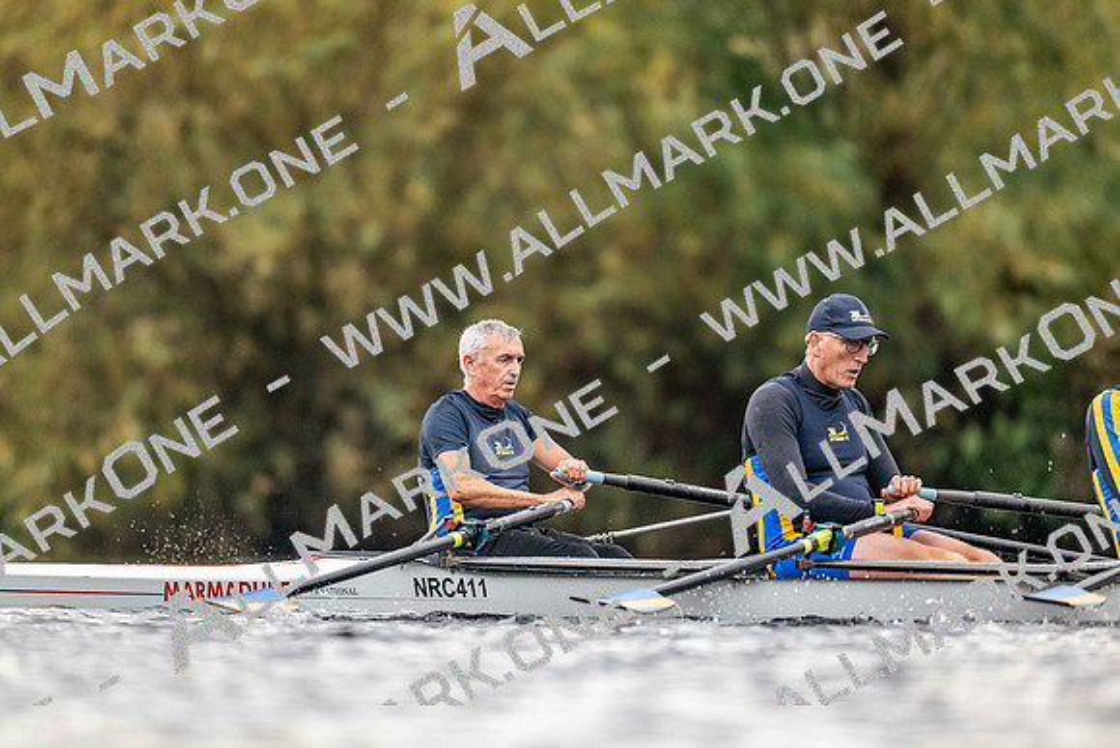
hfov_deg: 3.4
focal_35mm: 600
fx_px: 18670
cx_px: 560
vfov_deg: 2.3
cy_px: 374
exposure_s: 1/2500
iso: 3200
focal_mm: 600
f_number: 4
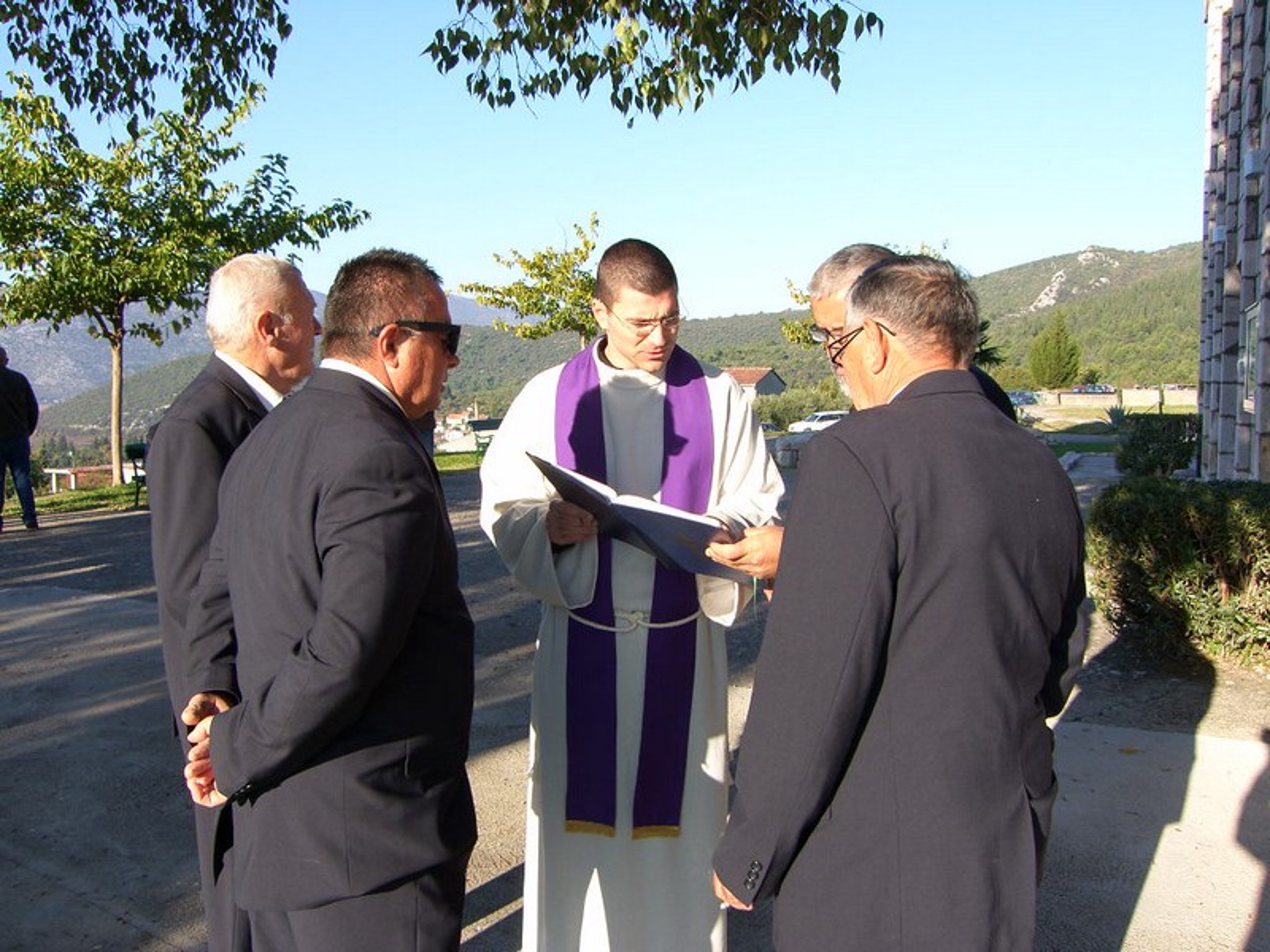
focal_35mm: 40
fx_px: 1468
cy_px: 476
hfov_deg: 46.8
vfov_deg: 36.0
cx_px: 635
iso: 50
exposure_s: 1/200
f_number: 5
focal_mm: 10.3
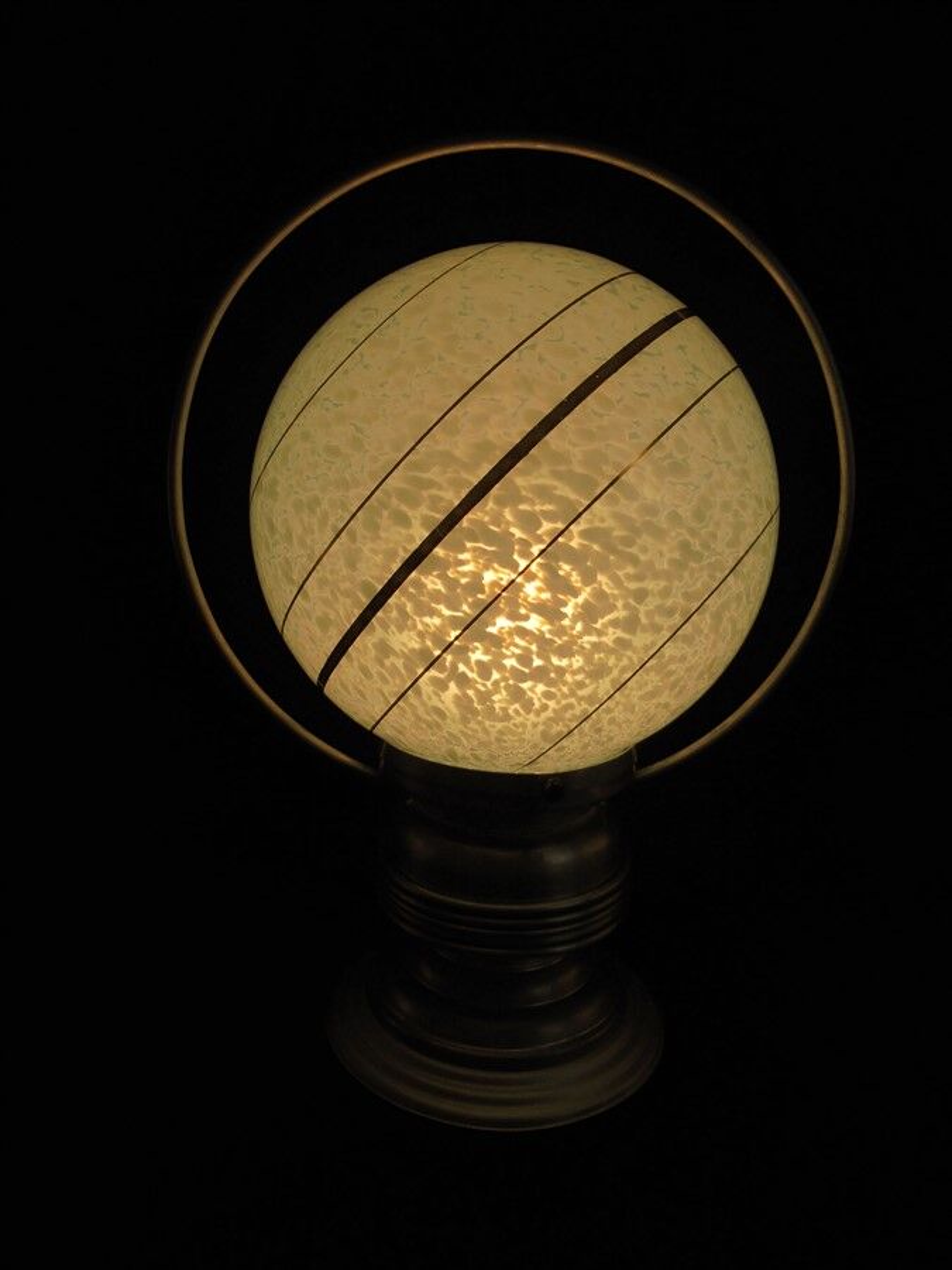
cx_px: 476
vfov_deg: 67.3
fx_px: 953
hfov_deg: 53.1
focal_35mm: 26
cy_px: 635
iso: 100
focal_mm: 4.6
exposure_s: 1/200
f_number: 3.5
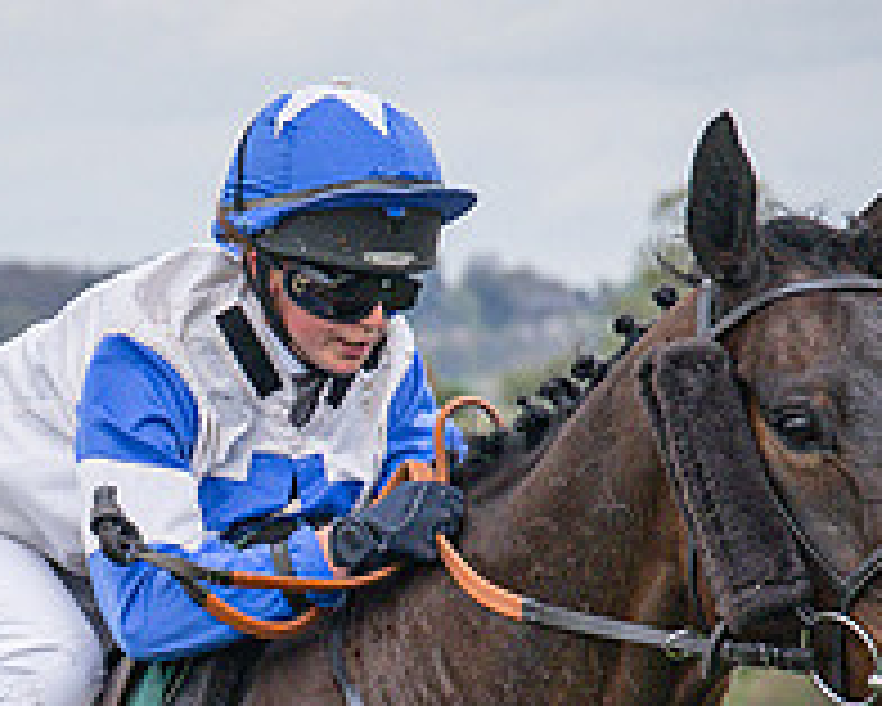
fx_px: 12066
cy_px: 513
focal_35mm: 462
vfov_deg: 3.4
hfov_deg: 4.2
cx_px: 183
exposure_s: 1/1600
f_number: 4
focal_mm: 70
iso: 400
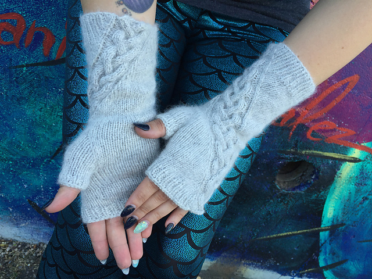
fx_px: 312
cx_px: 186
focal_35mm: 29
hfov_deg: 61.7
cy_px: 140
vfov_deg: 48.2
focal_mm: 4.15
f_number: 2.2
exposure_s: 1/218
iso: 32
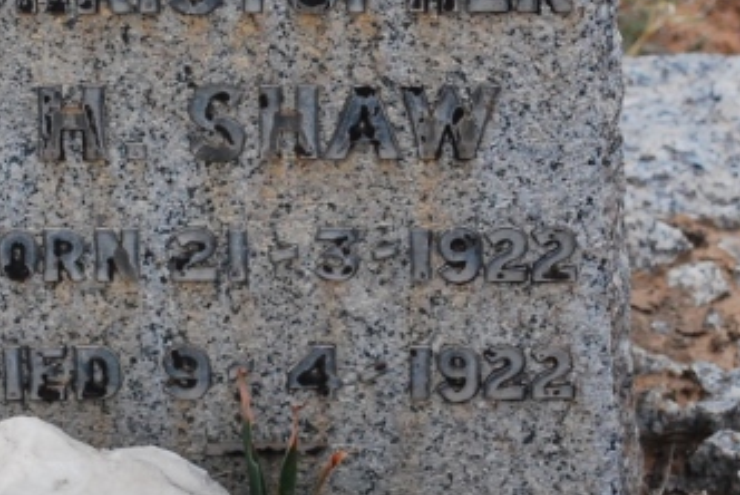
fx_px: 3806
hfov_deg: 11.1
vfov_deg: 7.4
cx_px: 267
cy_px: 122
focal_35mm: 185
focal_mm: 40
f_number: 5.6
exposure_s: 1/4000
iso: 800
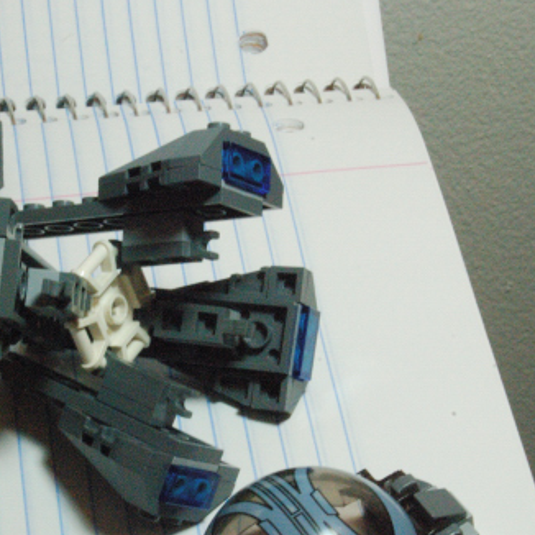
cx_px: 161
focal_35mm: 138
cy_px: 315
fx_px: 2410
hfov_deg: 12.6
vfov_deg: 12.7
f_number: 32
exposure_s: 1/20
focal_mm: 55
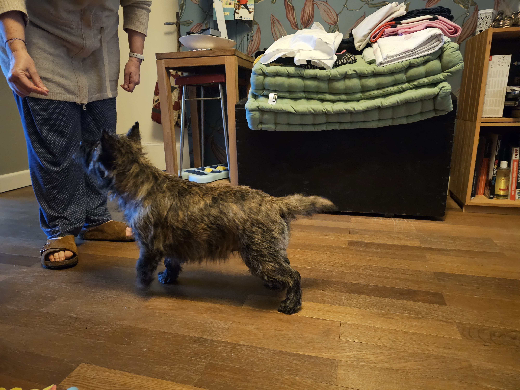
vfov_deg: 58.9
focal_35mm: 23
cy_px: 195
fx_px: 346
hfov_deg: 73.9
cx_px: 260
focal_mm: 6.3
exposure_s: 1/50
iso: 2000
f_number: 1.7
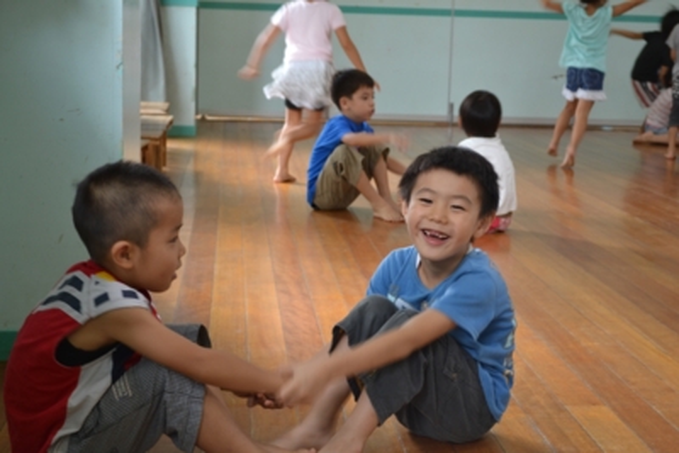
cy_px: 226
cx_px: 340
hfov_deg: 31.9
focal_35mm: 63
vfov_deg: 21.6
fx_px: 1189
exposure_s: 1/30
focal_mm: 42
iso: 400
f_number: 5.3
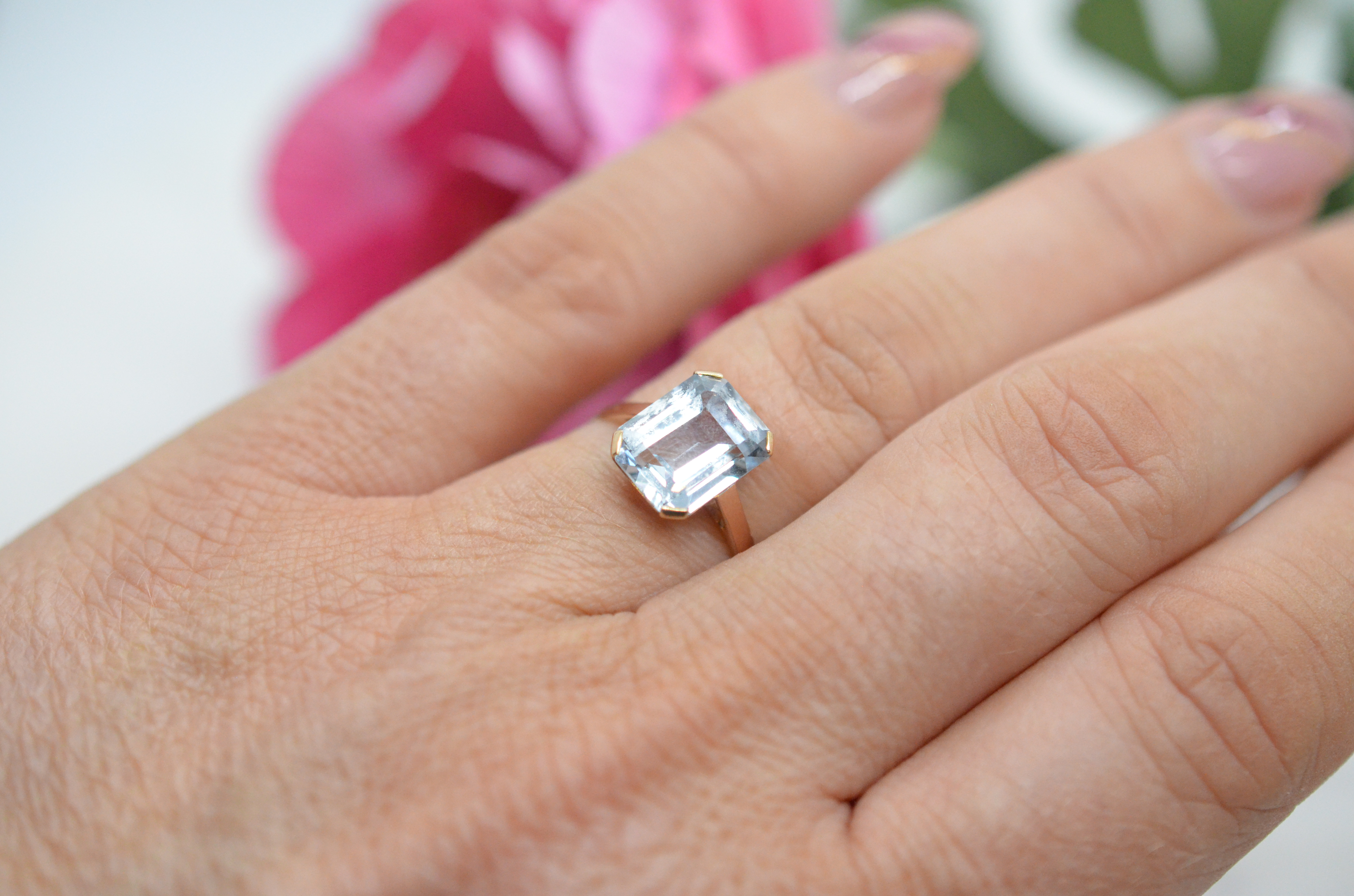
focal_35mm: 60
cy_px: 448
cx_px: 677
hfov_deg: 33.5
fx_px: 2252
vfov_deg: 22.5
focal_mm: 40
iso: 3200
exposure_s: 1/2000
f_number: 4
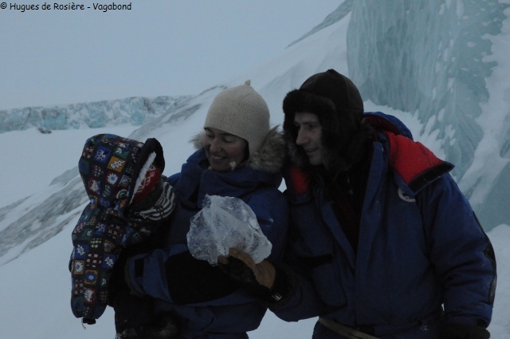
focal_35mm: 84
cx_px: 255
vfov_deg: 16.2
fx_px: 1188
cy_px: 170
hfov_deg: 24.2
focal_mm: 56
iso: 3200
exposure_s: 1/400
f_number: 10
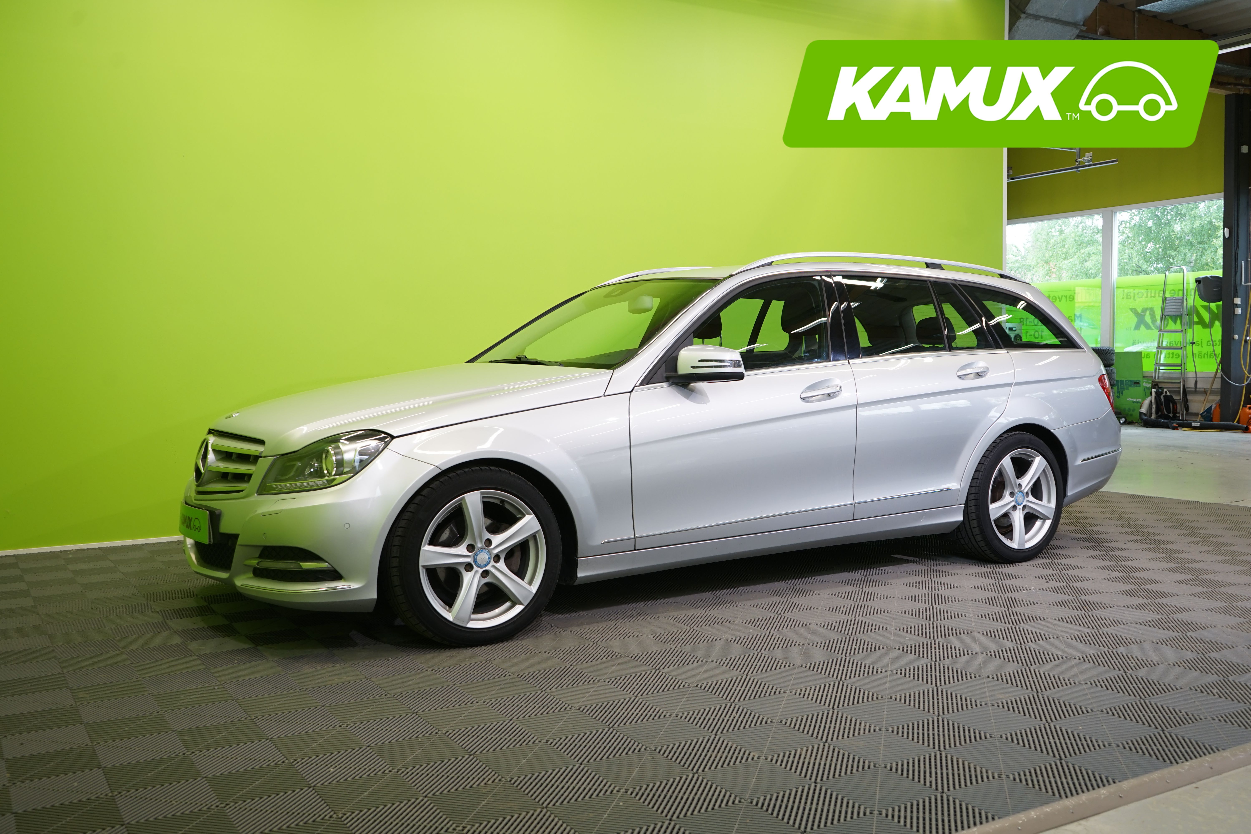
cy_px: 417
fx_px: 1112
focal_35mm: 32
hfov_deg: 58.7
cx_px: 626
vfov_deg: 41.1
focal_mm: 32
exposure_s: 1/30
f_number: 5.6
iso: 400
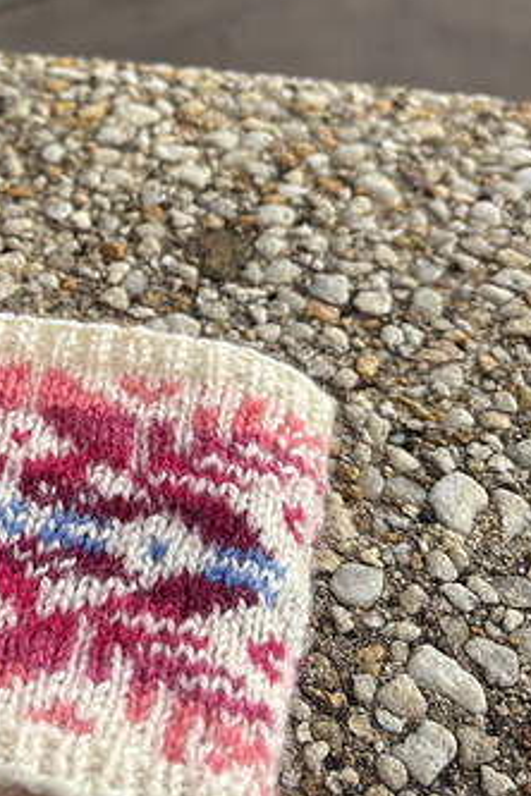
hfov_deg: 24.5
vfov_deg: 37.5
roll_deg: +0.4
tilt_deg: -38.5
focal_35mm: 52
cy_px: 229
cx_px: -28
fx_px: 1150
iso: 50
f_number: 1.6
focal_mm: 5.96
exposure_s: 1/2710
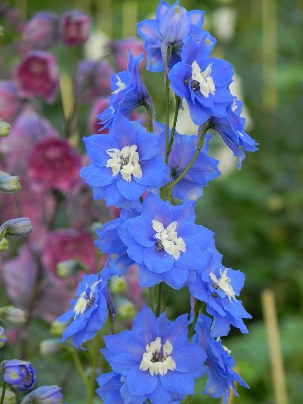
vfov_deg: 5.9
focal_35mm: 337
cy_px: 202
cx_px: 152
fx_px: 3933
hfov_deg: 4.4
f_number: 5
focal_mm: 59.9
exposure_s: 1/100
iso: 160
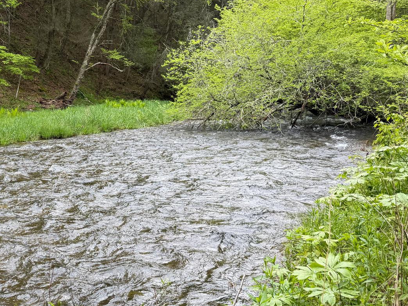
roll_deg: +1.7
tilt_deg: -9.0
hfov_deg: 37.5
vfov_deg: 30.8
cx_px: 32
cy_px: 169
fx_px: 554
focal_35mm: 47
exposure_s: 1/521
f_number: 1.78
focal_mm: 6.76
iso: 80
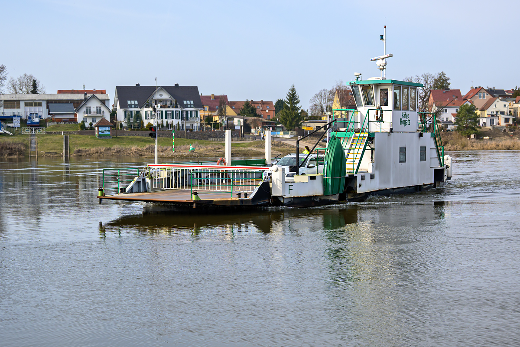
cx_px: 260
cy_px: 174
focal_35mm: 56
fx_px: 802
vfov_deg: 24.4
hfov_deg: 35.9
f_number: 8
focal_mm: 37
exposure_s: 1/350
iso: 200
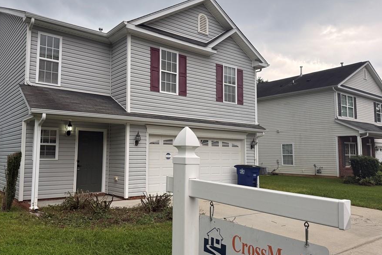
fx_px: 308
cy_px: 128
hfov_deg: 63.4
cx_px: 167
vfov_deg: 45.0
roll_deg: -2.2
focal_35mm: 29
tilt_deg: +5.4
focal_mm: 6.76
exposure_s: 1/461
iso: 100
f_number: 1.78
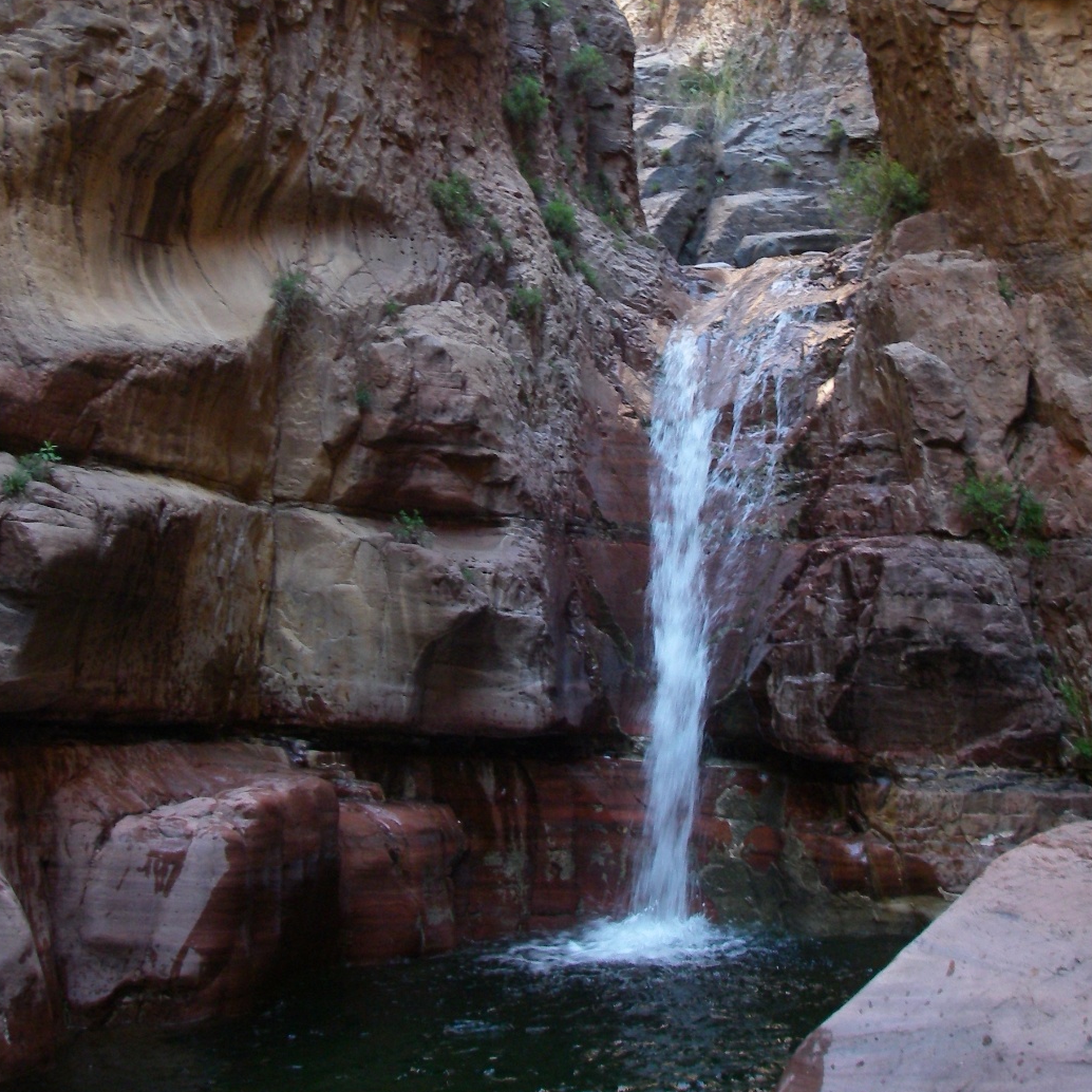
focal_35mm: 52
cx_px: 578
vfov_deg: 32.1
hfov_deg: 32.8
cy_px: 255
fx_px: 1856
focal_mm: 6.3
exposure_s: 1/50
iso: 200
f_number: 3.3
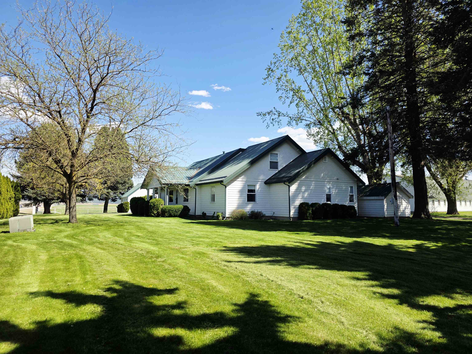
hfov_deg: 73.9
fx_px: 314
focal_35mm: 23
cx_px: 236
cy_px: 177
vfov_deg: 58.9
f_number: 1.7
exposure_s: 1/5000
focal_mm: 6.3
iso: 80
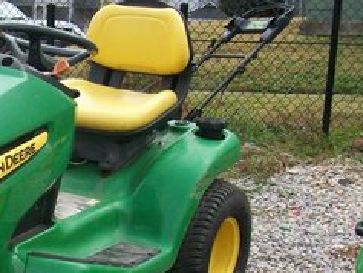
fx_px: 818
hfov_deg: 23.8
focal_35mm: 78
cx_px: -14
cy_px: 199
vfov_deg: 18.8
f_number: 2.8
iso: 80
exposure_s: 1/320
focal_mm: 5.7
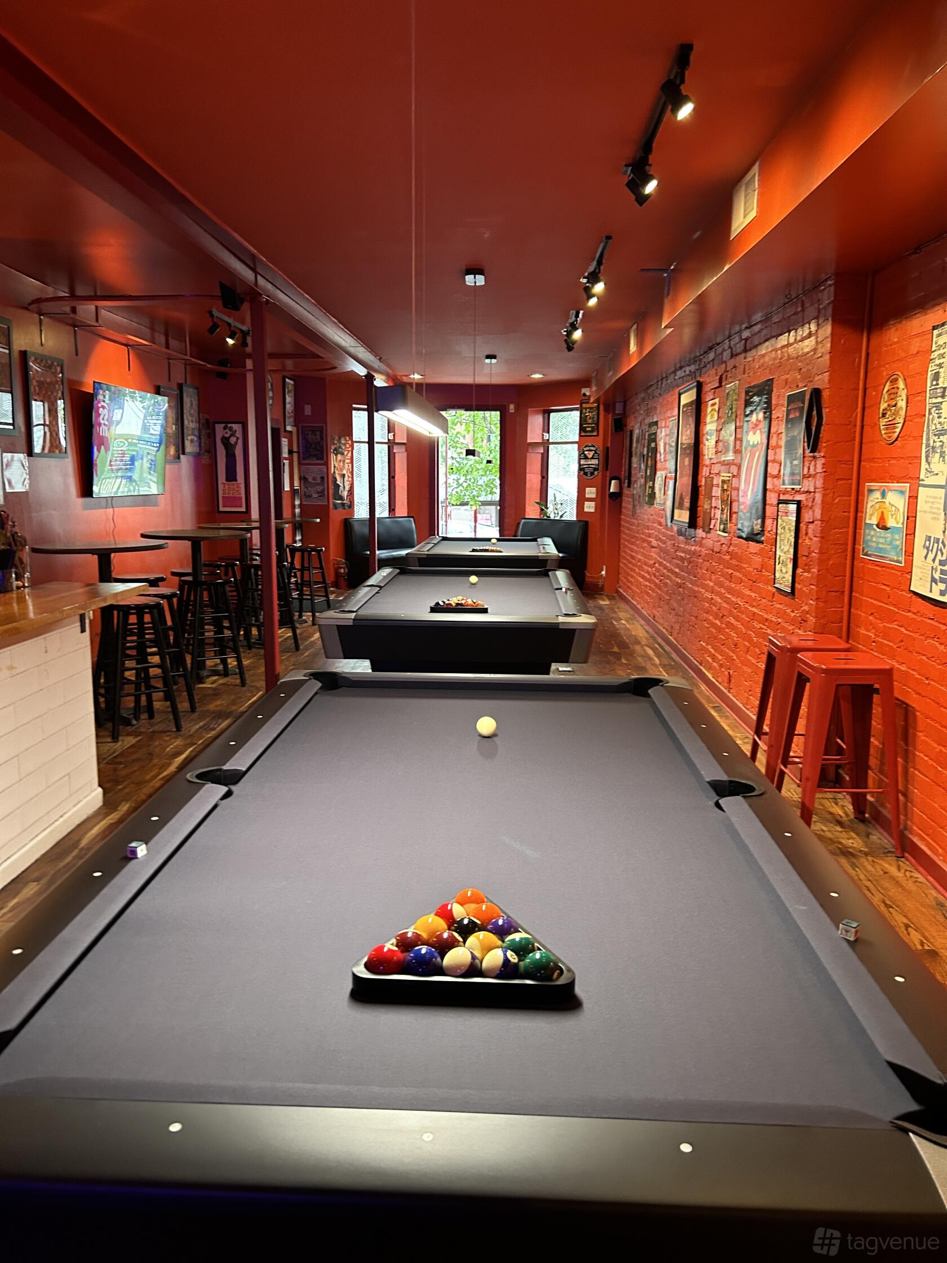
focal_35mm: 26
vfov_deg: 67.3
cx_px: 474
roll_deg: +0.5
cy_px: 632
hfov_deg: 53.1
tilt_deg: -8.3
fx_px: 948
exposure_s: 1/40
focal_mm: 5.7
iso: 400
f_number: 1.5
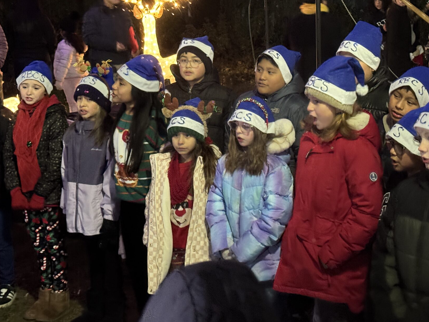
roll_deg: +1.5
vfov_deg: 19.5
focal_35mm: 75
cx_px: 232
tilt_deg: -7.2
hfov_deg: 26.0
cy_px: 86
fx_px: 930
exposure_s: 1/15
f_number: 1.78
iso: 640
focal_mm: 6.76
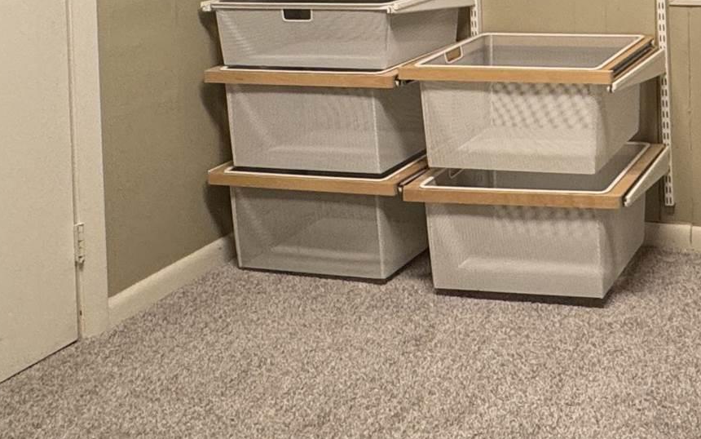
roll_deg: +1.6
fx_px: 1013
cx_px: 732
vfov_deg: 21.7
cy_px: -152
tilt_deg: -1.2
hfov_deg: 34.1
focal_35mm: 53
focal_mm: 2.22
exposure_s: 1/120
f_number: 2.2
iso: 160
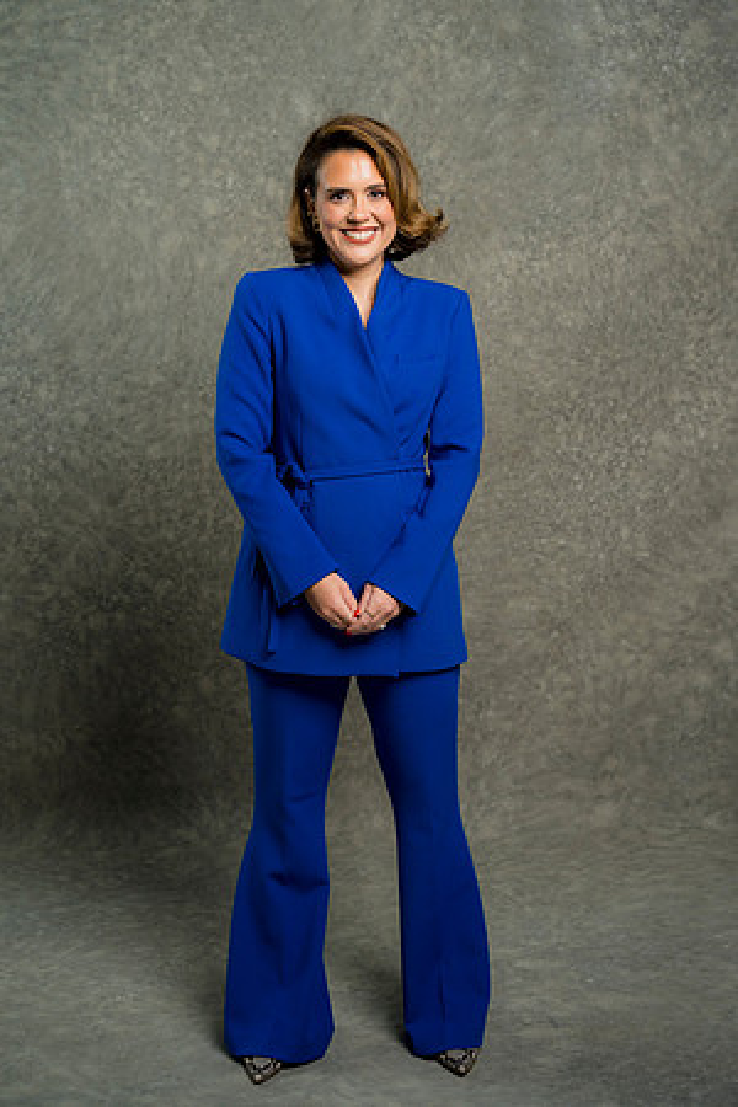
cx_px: 369
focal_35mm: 55
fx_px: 1691
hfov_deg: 24.6
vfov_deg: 36.2
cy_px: 554
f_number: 4
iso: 125
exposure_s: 1/160
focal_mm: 55
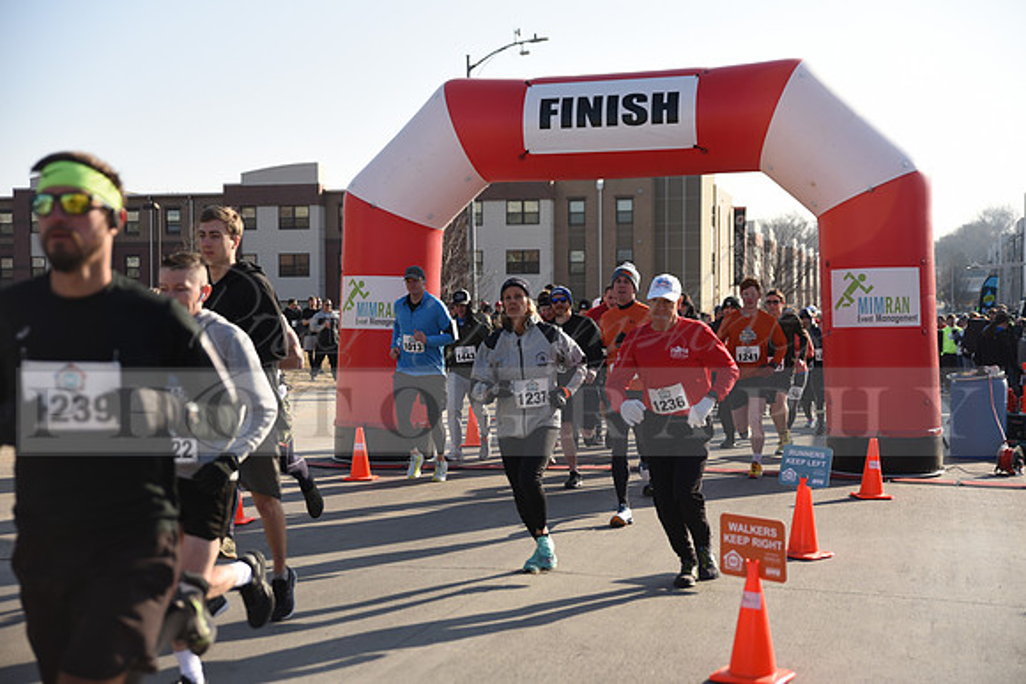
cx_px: 513
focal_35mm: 52
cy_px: 342
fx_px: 1482
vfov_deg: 26.0
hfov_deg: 38.2
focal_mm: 52
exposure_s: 1/1250
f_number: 2.8
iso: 100
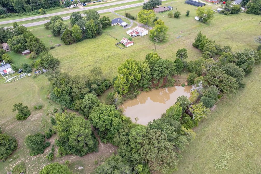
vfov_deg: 57.2
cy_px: 87
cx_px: 130
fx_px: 159
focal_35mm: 22
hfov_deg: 78.6
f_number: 2.8
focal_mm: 8.38
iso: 100
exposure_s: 1/640
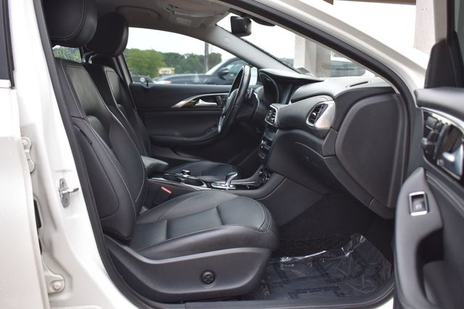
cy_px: 154
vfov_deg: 38.3
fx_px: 444
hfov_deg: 55.1
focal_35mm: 34
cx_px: 232
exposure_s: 1/60
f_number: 4
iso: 640
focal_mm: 23
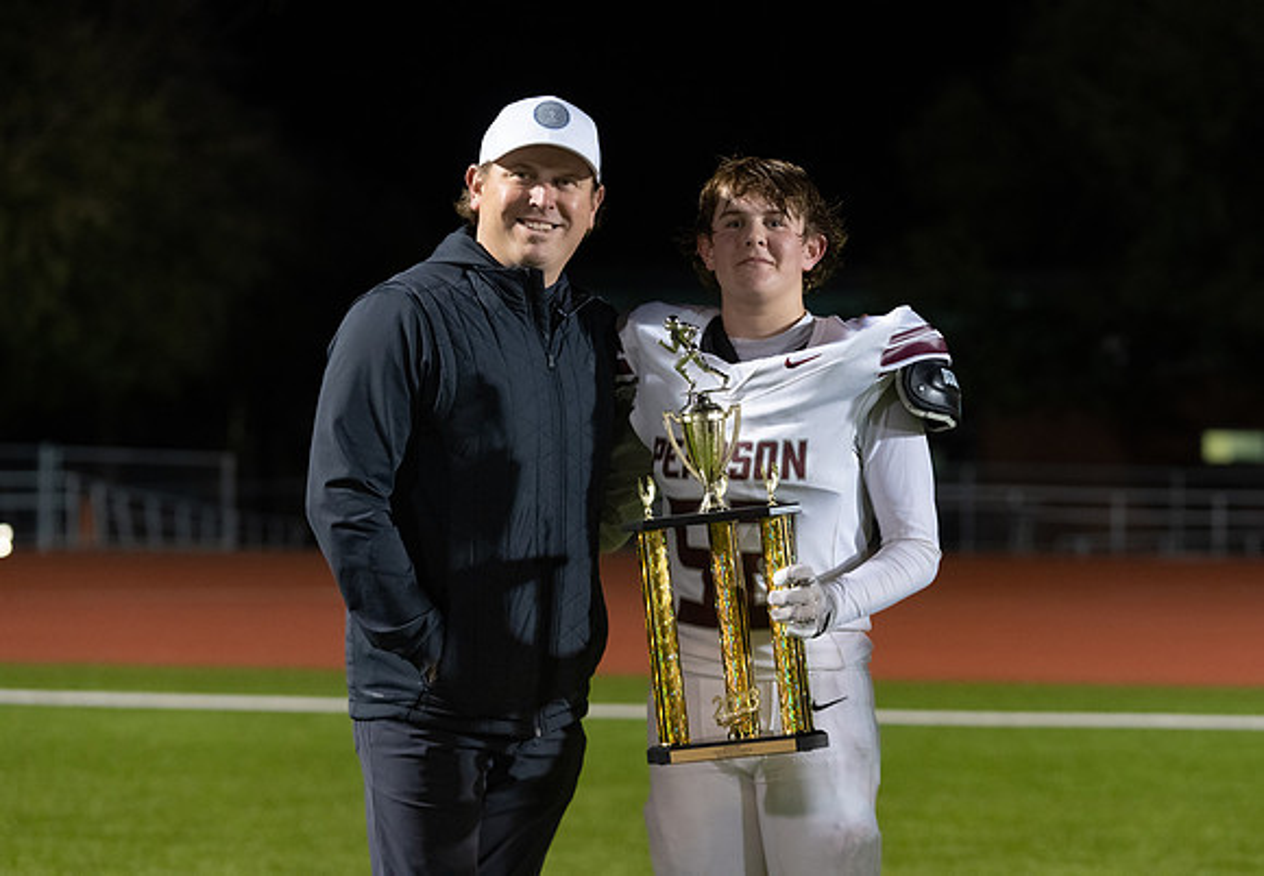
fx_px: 3782
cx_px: 695
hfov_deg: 19.0
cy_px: 413
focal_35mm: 106
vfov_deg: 13.2
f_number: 3.5
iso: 4000
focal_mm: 98
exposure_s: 1/320
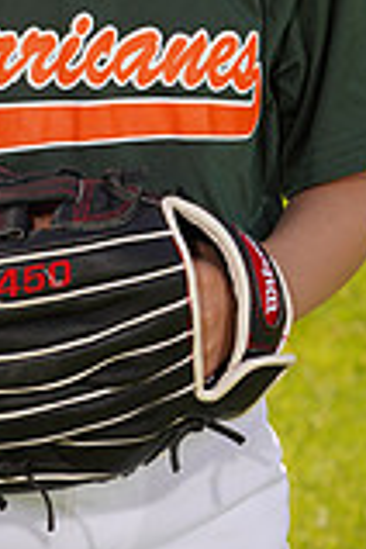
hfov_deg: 3.8
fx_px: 5566
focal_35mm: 365
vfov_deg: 5.6
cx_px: -50
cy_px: -169
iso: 80
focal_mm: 100
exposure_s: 1/160
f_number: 9
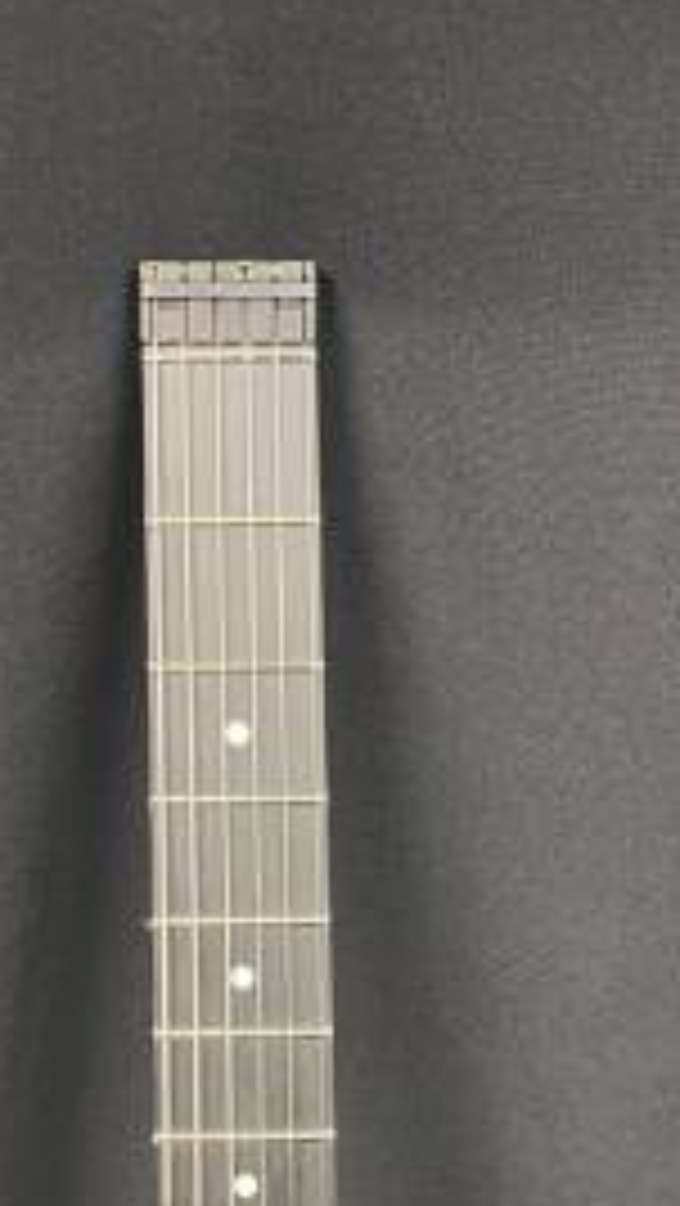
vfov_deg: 36.6
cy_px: 963
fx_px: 1761
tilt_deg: -38.4
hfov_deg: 21.8
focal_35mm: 55
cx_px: 387
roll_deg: +2.8
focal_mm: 4.25
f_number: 1.8
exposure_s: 1/25
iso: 500
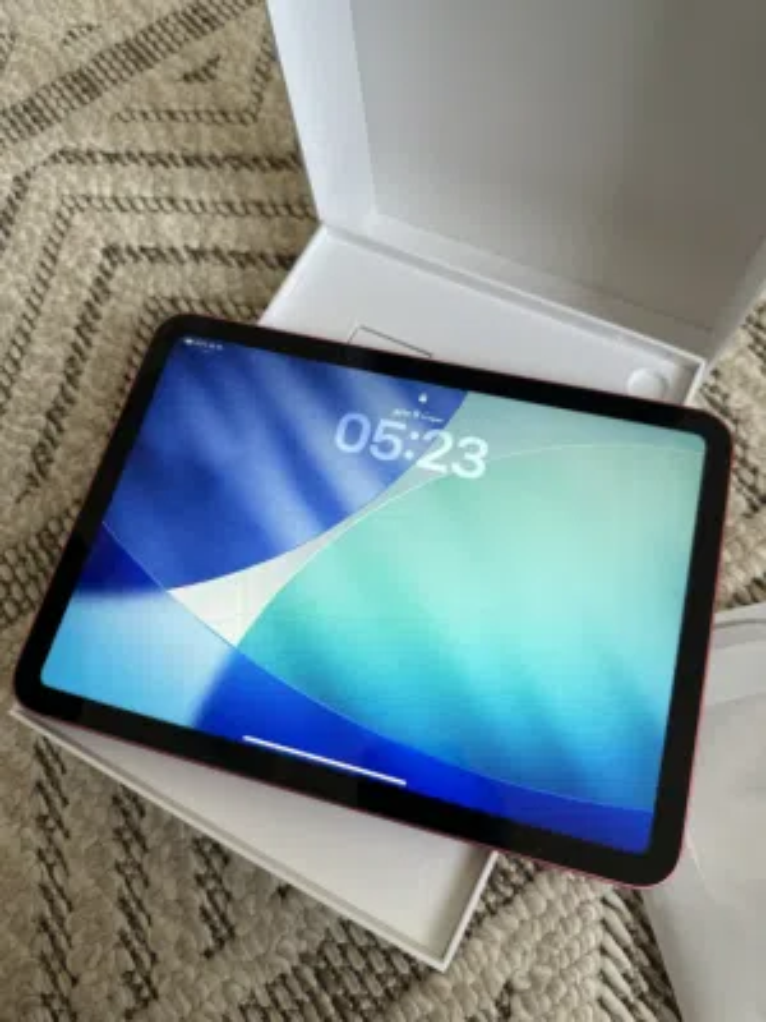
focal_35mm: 24
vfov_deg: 71.6
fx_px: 708
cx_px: 383
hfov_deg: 56.8
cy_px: 511
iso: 250
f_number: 1.78
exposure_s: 1/92
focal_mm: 6.86
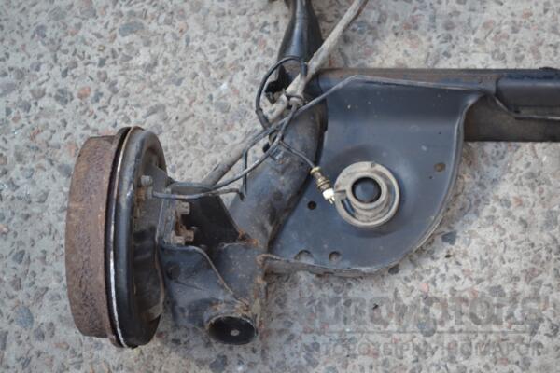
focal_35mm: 82
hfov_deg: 24.6
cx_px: 280
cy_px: 186
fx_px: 1283
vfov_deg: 16.6
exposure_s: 1/40
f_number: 5.6
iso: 100
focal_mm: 55
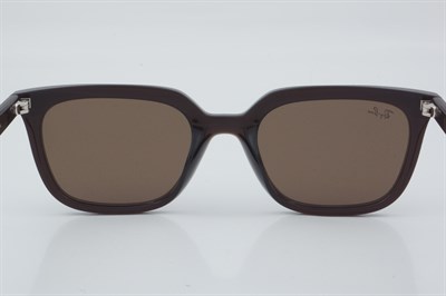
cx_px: 223
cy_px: 148
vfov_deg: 16.5
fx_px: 1021
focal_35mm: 82
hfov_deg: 24.6
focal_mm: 55
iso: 100
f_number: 29
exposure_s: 1/4
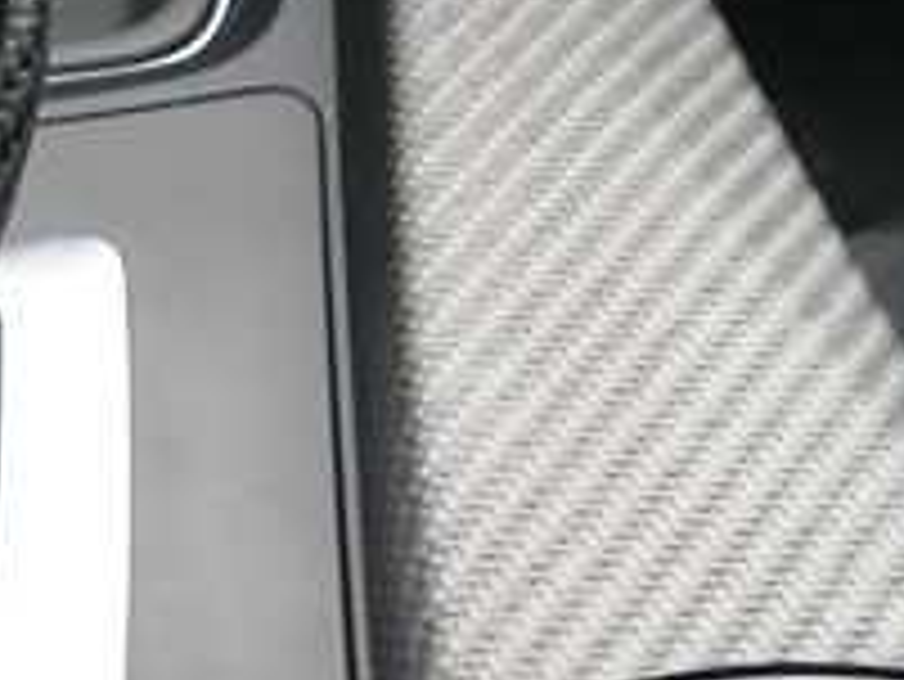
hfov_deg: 20.5
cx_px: -189
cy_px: 257
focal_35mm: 89
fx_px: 2326
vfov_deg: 16.6
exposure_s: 1/50
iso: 80
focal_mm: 5
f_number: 3.5
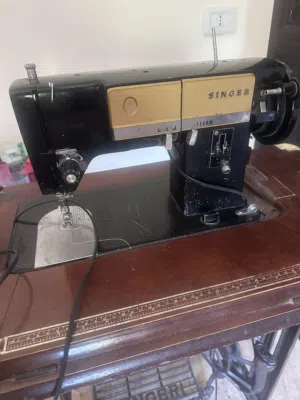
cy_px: 200
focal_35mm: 24
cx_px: 150
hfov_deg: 56.8
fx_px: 277
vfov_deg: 71.6
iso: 1000
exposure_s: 1/47
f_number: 1.78
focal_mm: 6.86
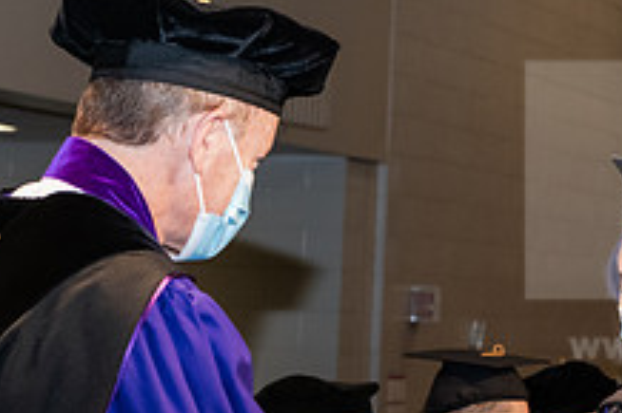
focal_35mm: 165
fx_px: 2849
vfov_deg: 8.3
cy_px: 406
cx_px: 439
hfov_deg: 12.4
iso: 1600
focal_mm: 62
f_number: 6.3
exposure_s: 1/200
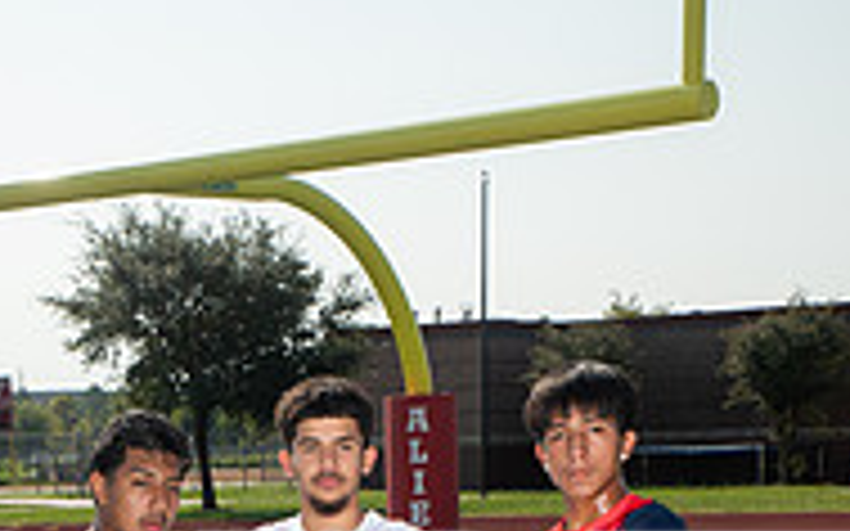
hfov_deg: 20.3
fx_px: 2362
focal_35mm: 102
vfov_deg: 11.7
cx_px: 229
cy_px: 990
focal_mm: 42
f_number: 6.3
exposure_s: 1/400
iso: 100
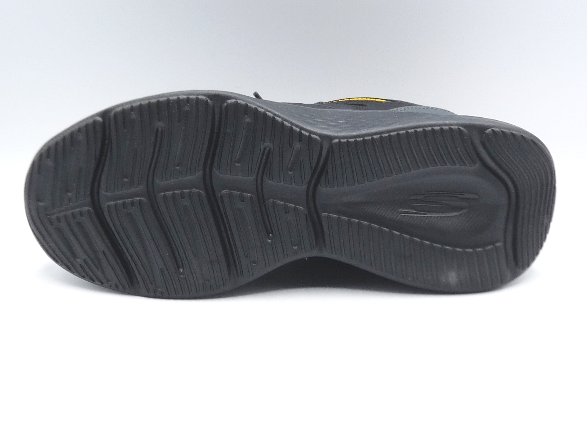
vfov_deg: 26.6
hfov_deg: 34.9
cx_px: 294
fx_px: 933
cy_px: 220
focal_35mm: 55
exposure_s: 1/125
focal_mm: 5.5
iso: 100
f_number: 4
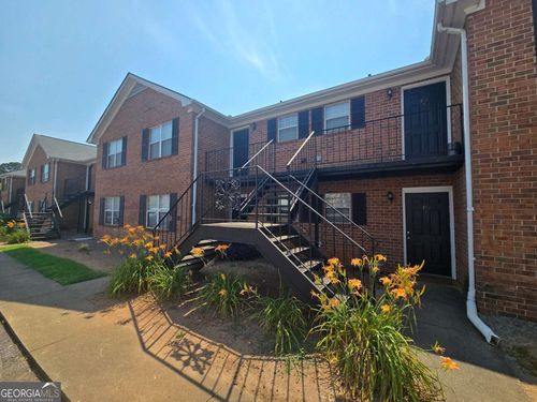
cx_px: 268
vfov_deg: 89.9
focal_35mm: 13
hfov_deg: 106.2
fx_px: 202
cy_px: 201
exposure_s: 1/2470
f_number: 2.2
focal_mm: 2.2
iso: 50
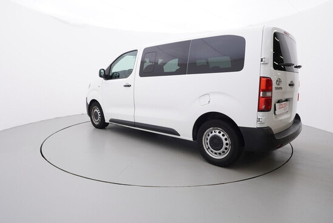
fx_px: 208
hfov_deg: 77.3
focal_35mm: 22
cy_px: 112
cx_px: 166
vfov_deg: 56.2
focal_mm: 15
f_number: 5
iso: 200
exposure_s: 1/80
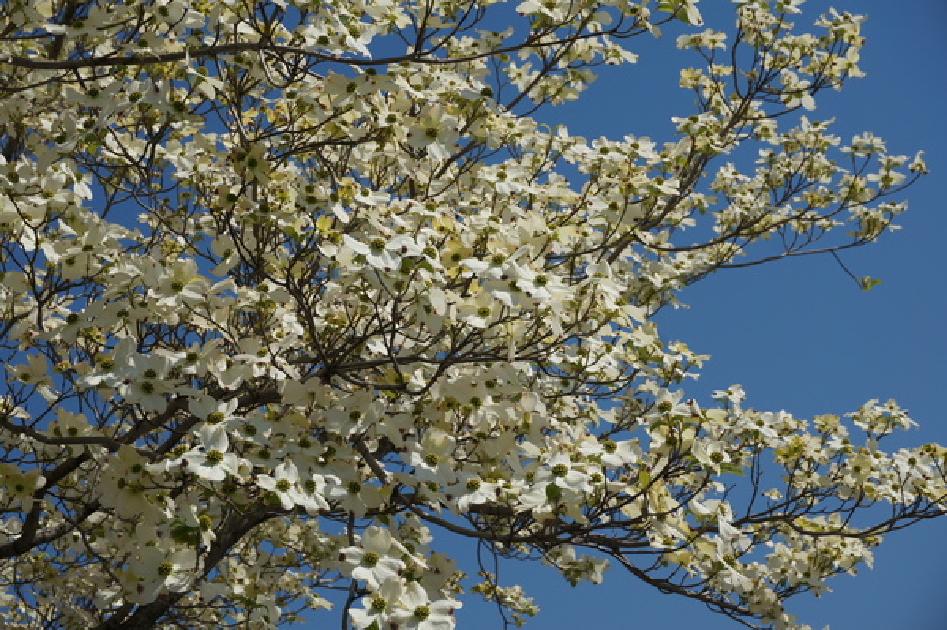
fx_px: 1892
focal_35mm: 72
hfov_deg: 28.1
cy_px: 315
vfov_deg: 18.9
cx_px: 474
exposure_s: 1/500
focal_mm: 48
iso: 100
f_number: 9
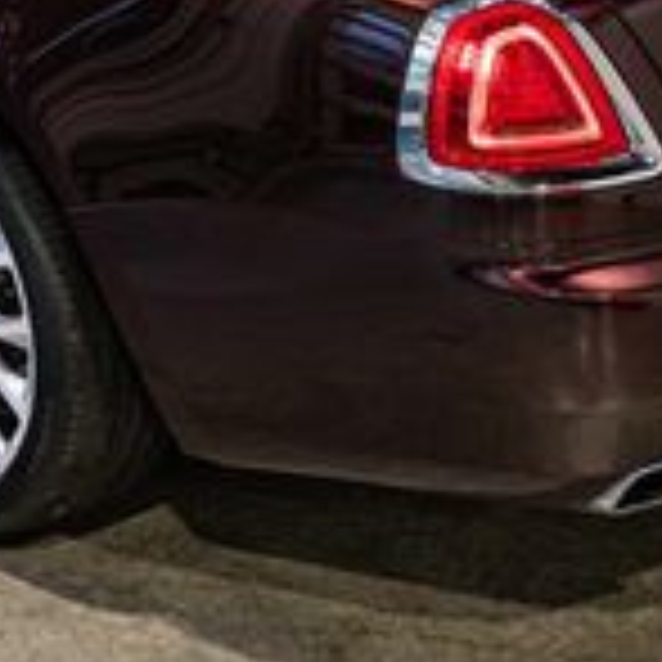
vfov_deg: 12.9
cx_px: 77
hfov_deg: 13.0
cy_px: -25
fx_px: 2878
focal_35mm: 133
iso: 1250
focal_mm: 36
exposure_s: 1/80
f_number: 4
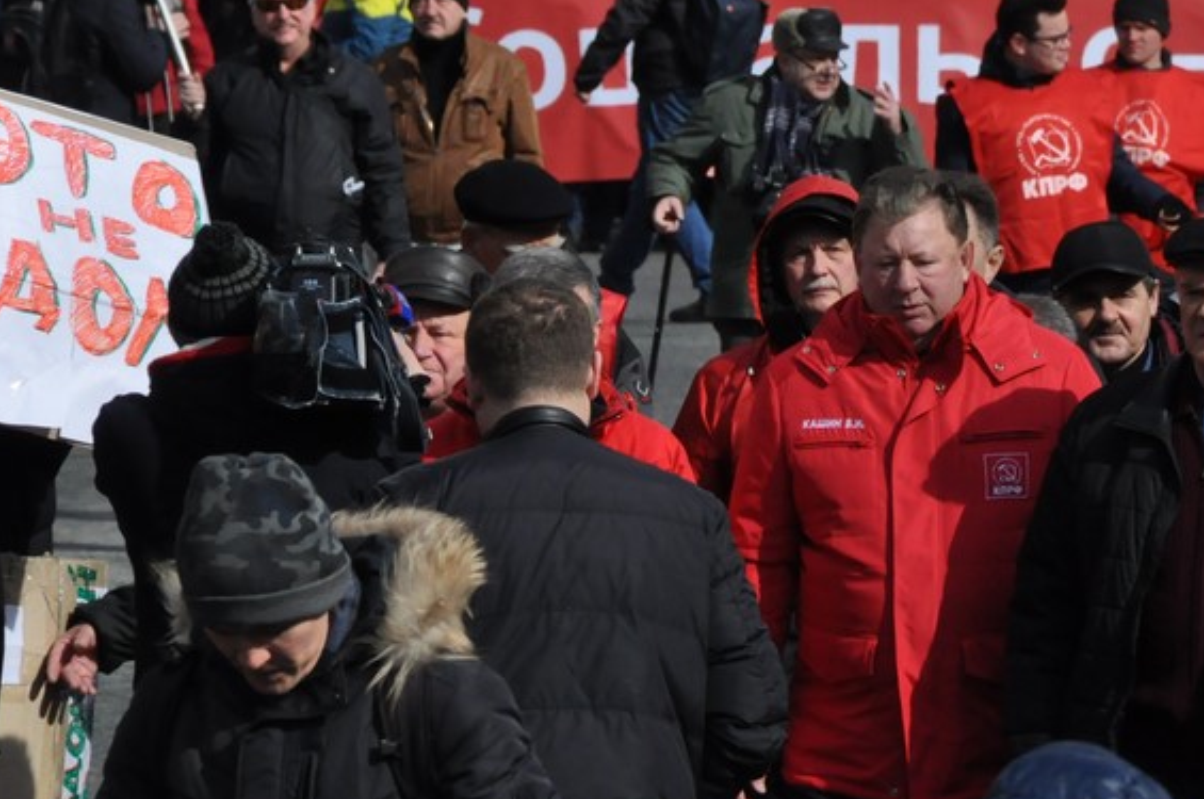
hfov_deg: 3.2
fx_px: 21541
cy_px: 217
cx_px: 1004
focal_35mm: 645
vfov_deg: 2.1
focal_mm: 210
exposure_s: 1/1600
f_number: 10
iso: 1000
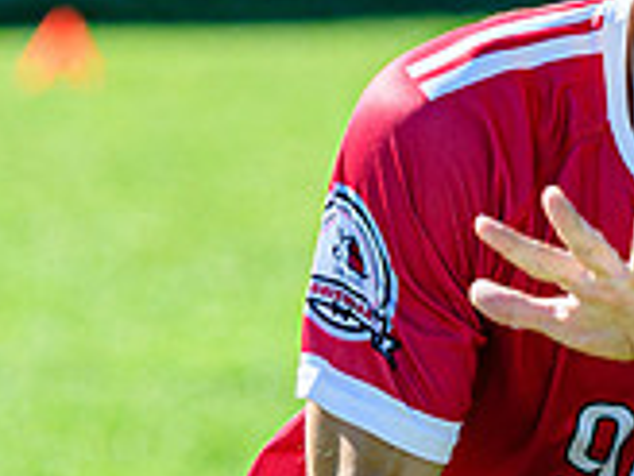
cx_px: 748
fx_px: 15366
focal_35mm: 839
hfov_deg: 2.4
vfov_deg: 1.8
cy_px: -75
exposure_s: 1/1000
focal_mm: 125
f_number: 3.2
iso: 100
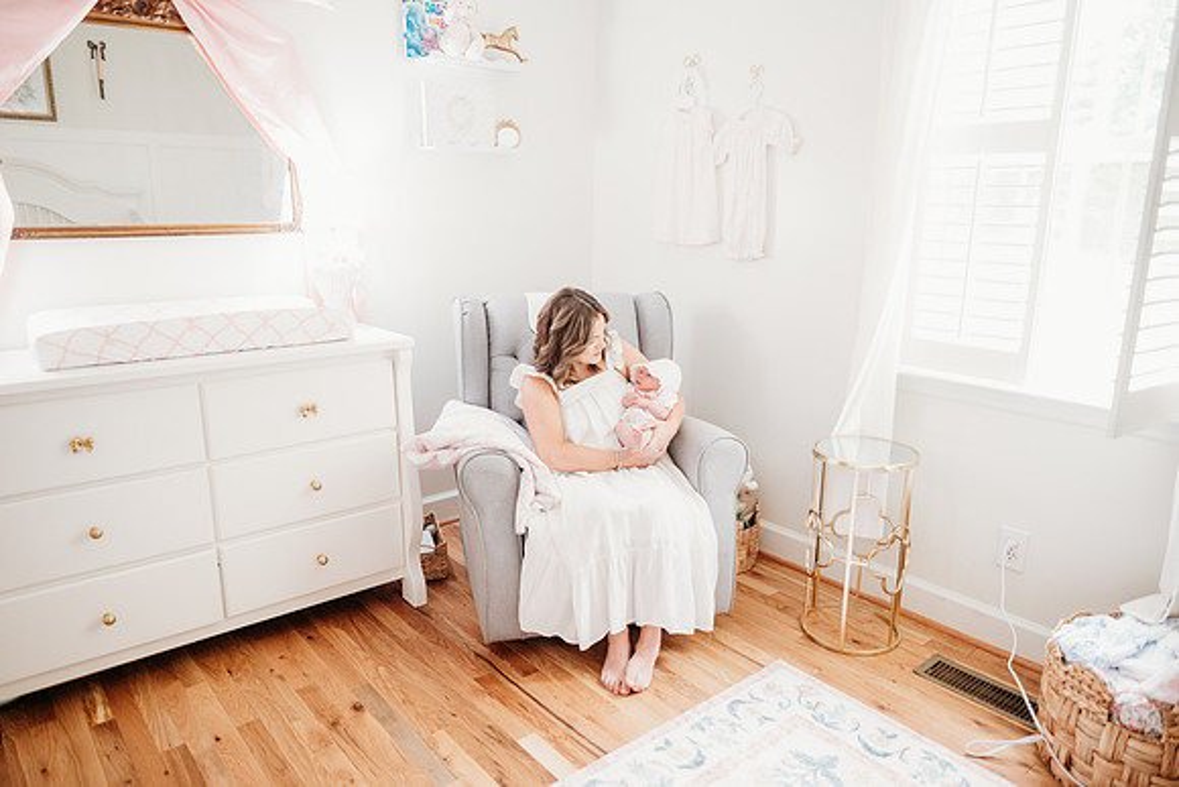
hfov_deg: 73.7
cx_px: 590
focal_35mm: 24
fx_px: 786
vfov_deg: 53.2
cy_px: 394
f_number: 2.8
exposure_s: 1/200
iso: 1600
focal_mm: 24
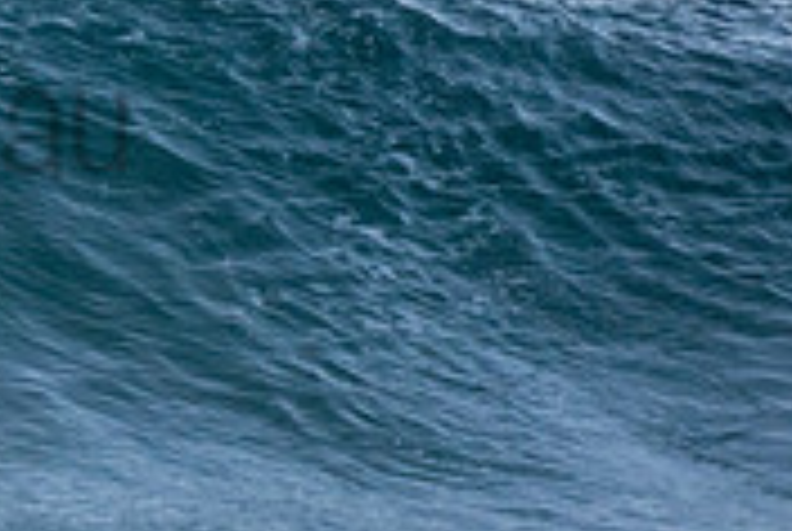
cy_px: 70
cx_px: -346
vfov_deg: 0.6
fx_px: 54365
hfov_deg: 0.8
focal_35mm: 2467
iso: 1800
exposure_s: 1/1250
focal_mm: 500
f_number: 5.6
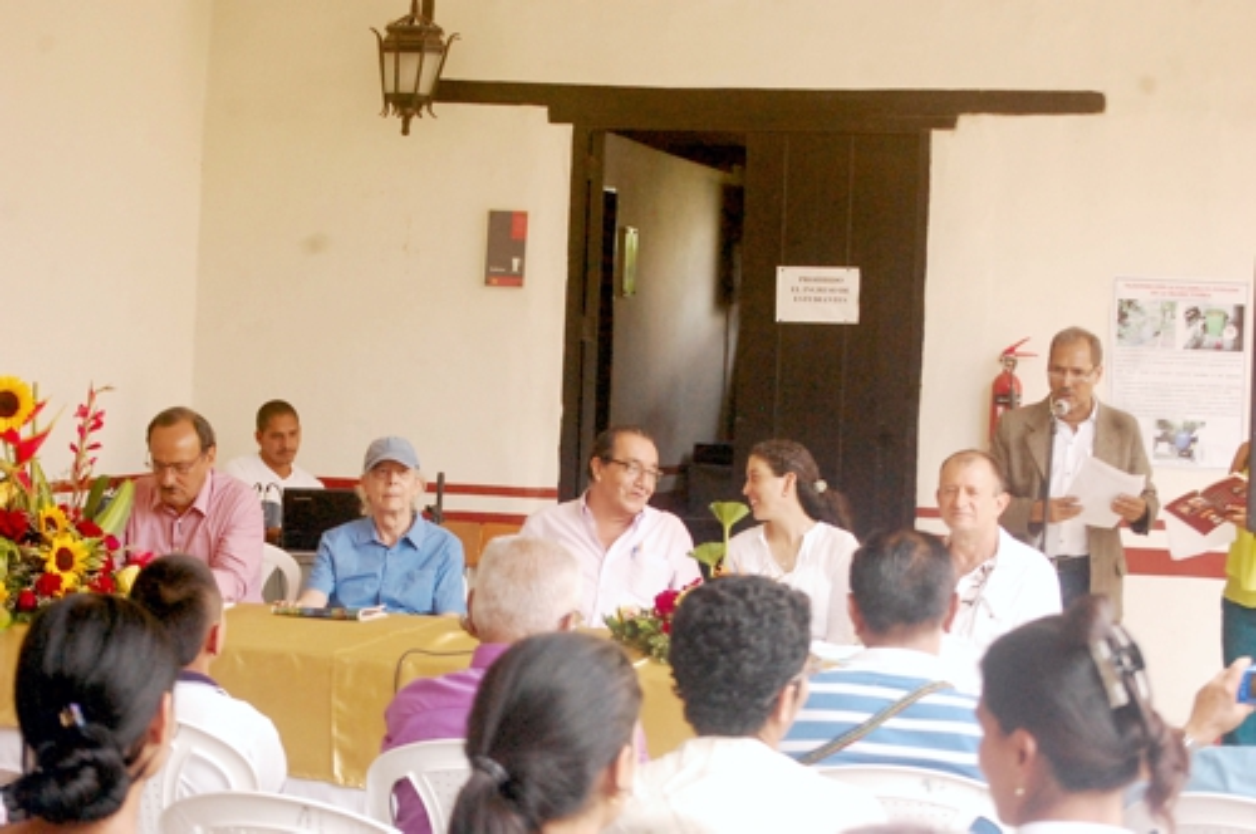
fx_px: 2875
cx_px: 628
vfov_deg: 16.5
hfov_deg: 24.6
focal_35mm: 82
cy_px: 417
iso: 1600
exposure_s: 1/250
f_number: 5.6
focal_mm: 55
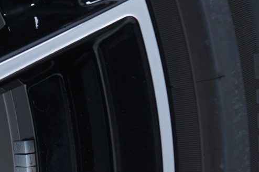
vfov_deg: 9.4
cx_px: -218
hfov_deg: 13.1
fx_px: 1006
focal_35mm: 140
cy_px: 288
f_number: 7.1
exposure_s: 1/100
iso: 250
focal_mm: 36
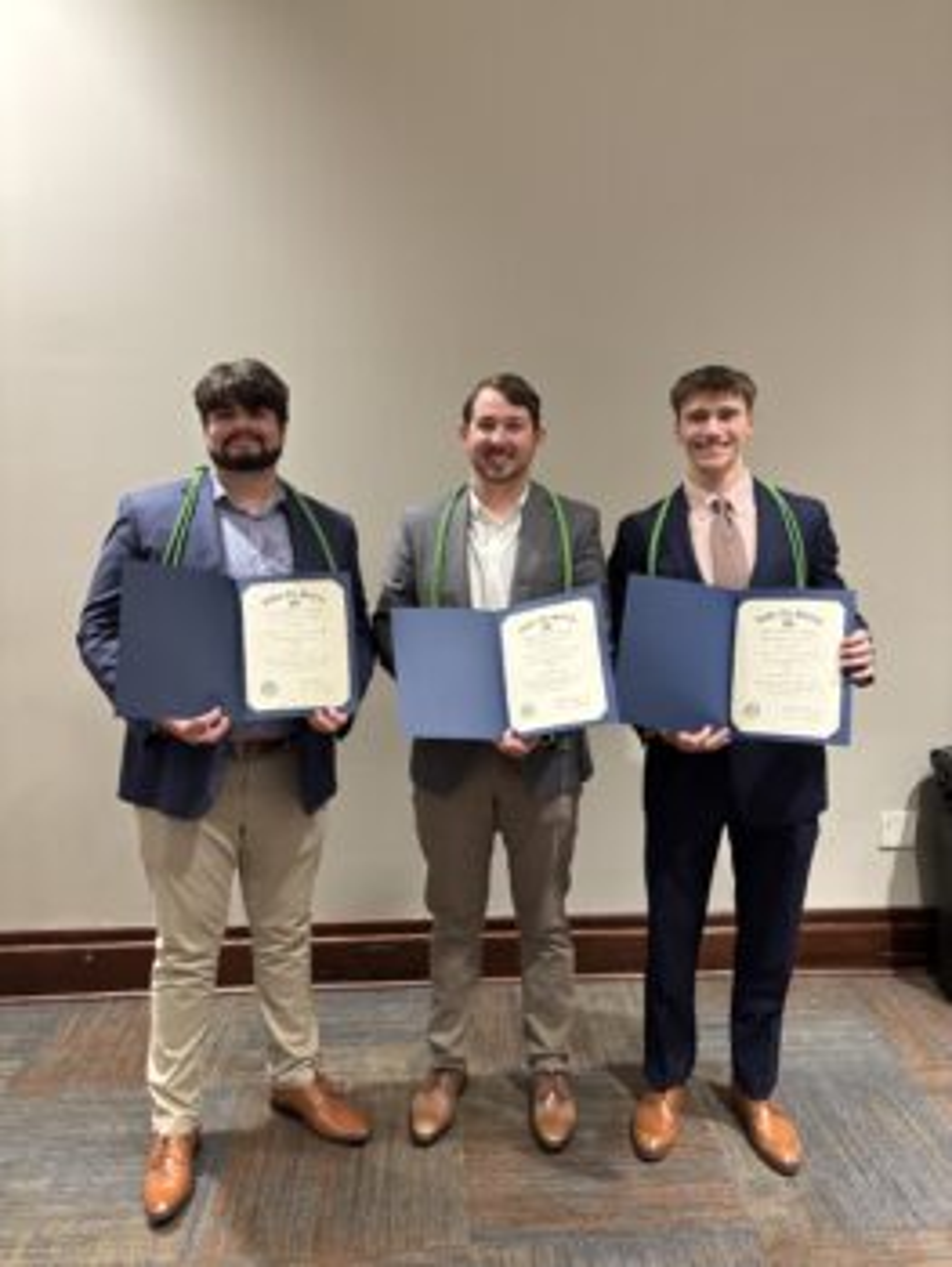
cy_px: 634
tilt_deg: -6.8
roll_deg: +0.5
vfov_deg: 67.3
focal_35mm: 26
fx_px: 952
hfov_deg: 53.1
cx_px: 476
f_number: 1.6
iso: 400
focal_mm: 5.96
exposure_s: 1/40
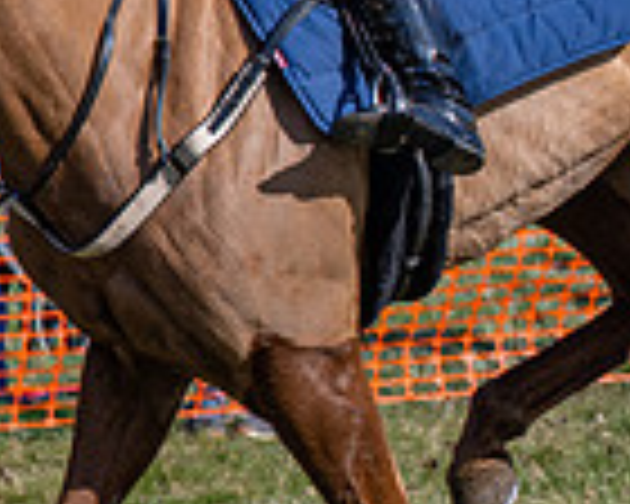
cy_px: 164
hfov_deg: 4.4
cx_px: 845
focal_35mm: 435
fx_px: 8111
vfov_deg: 3.6
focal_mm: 70
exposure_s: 1/1600
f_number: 5
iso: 200
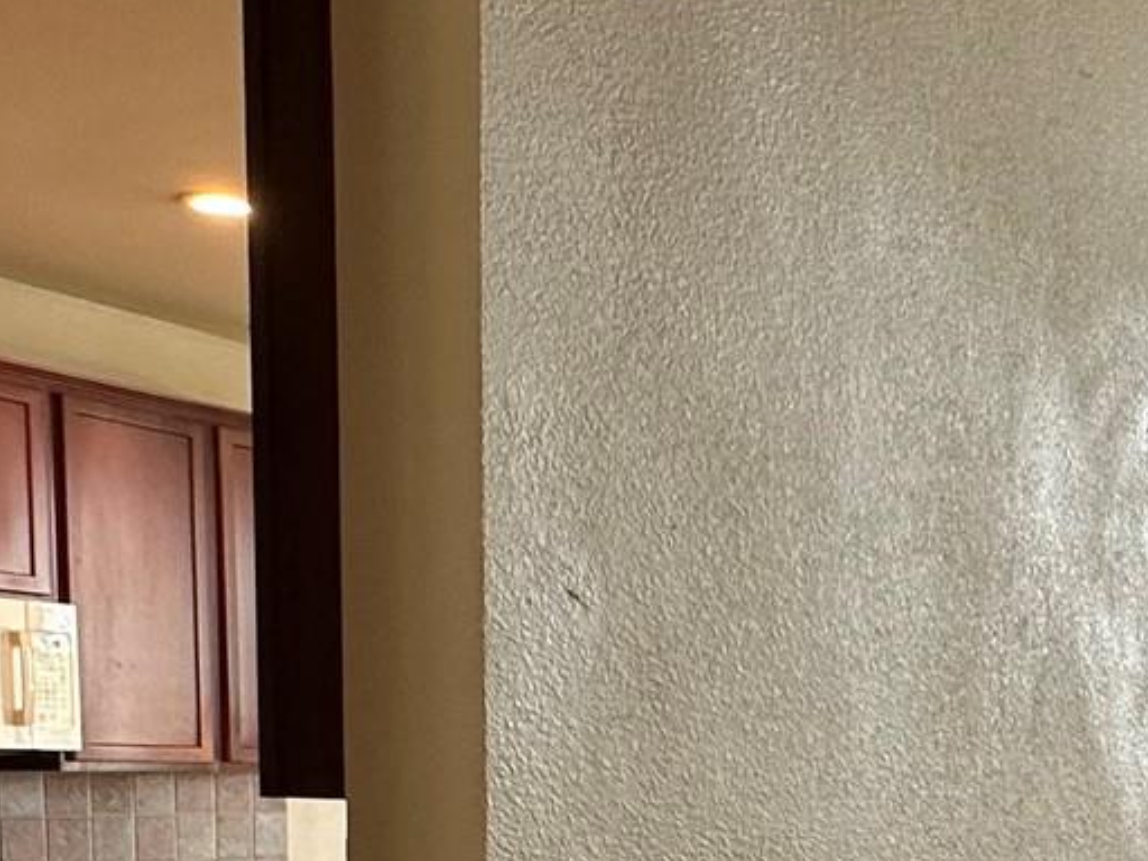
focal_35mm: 56
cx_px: 1054
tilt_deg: -4.6
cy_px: 946
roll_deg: -1.1
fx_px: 1857
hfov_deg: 32.5
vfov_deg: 24.4
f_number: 2.2
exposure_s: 1/60
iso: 200
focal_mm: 2.22
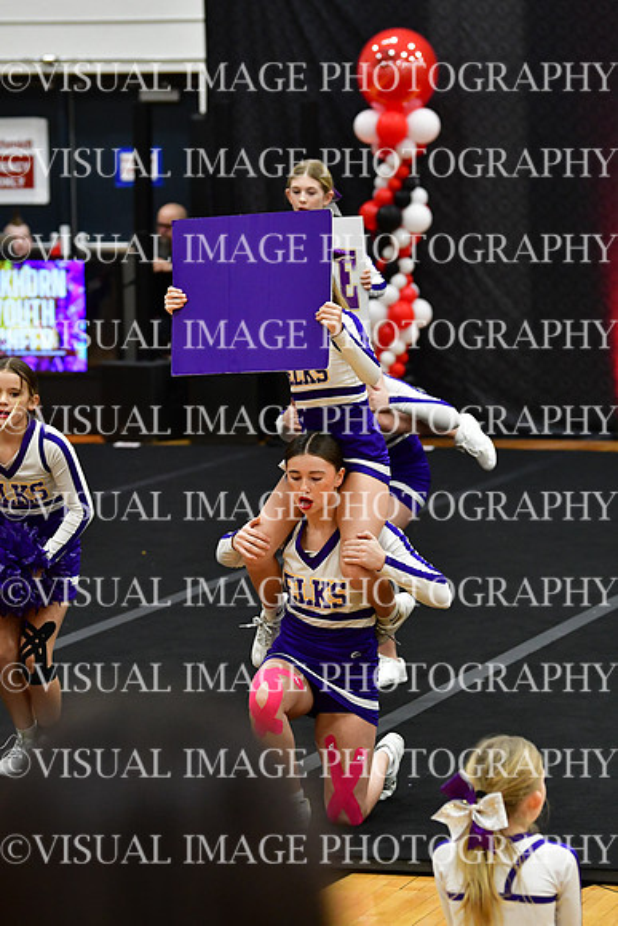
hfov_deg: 8.3
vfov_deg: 12.4
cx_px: 309
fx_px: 4246
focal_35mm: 165
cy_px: 463
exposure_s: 1/500
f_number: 3.5
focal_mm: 110
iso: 4000
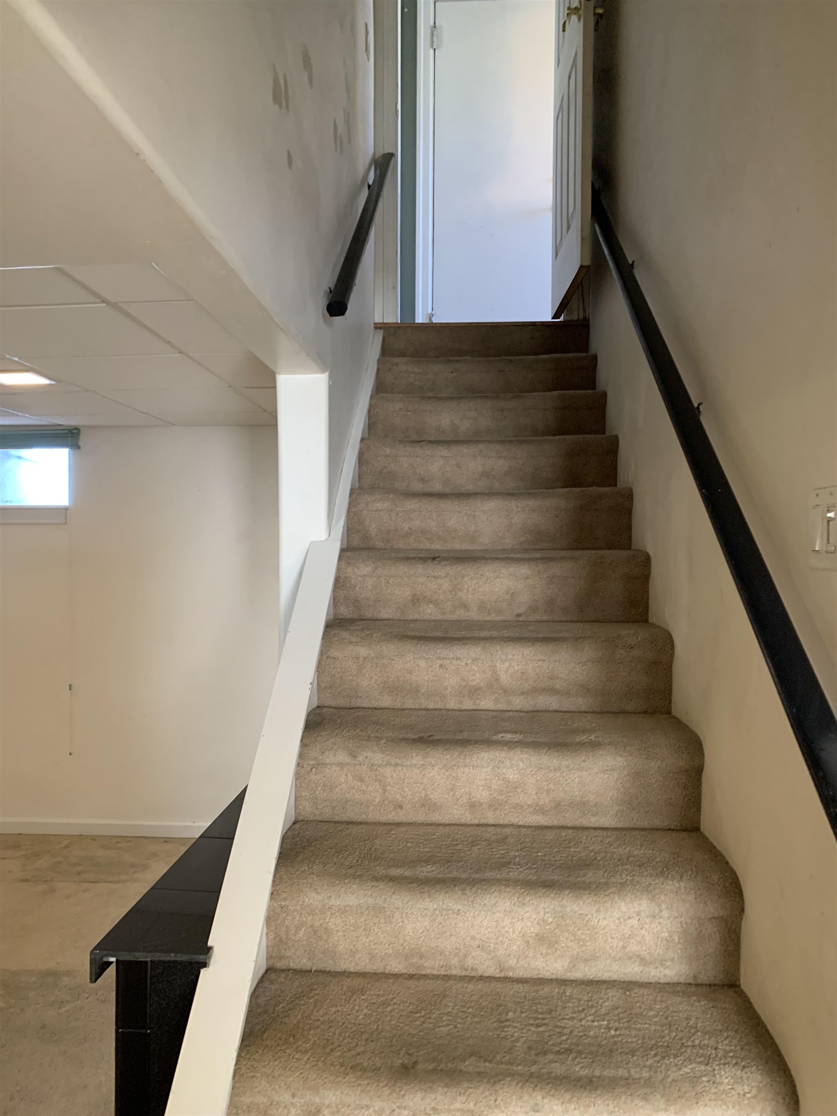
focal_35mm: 26
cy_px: 558
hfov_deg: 53.1
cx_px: 418
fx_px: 838
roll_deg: +0.2
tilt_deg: -0.7
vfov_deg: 67.3
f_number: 1.8
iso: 400
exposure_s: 1/60
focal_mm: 4.25
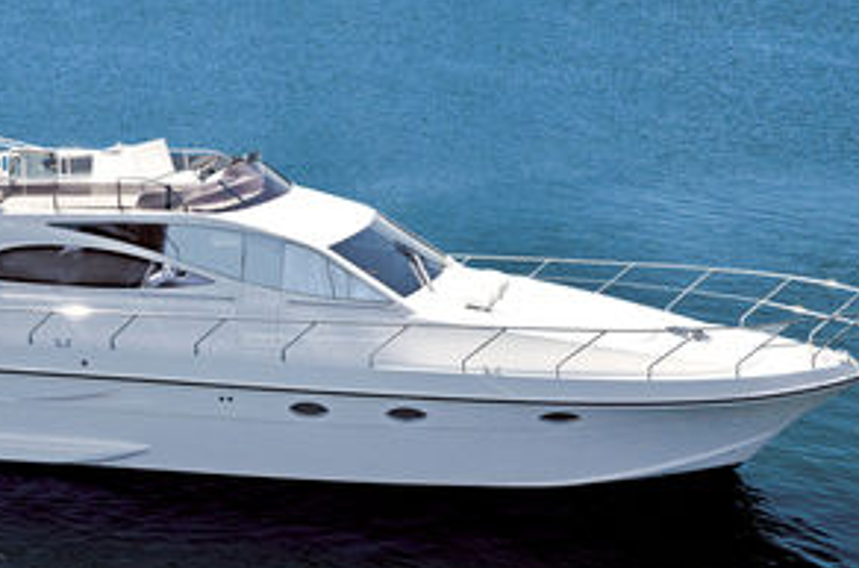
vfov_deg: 18.8
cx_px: 338
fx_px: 1713
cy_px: 272
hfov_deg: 28.1
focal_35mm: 72
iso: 800
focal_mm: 28
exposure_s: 1/3200
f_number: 9
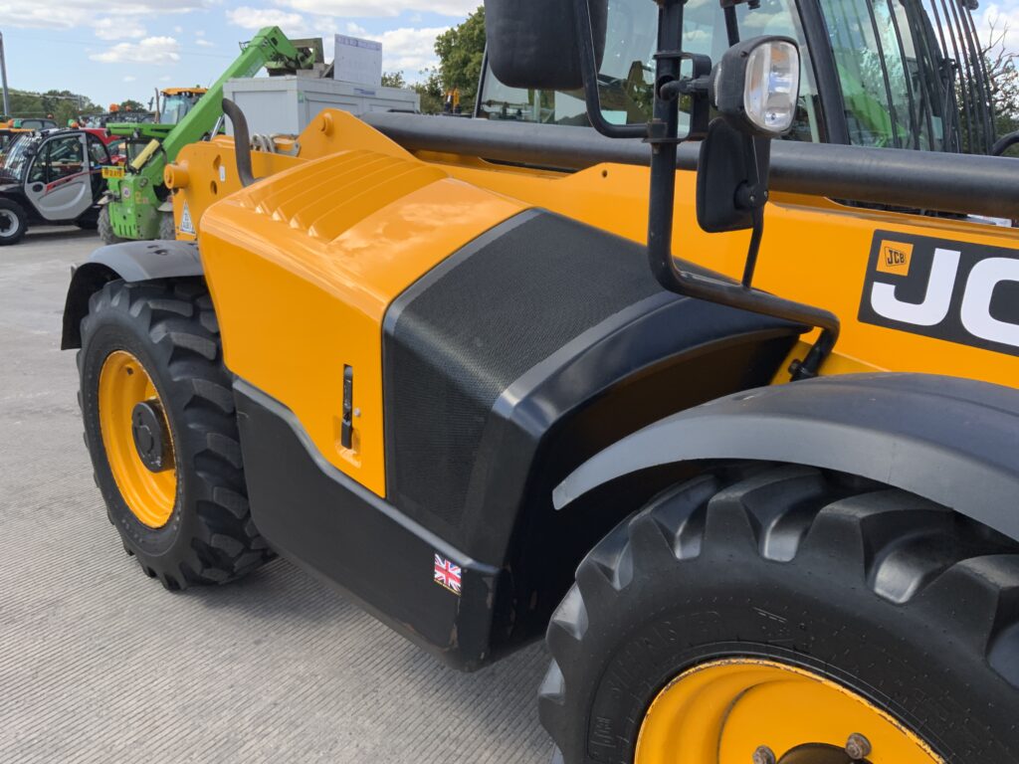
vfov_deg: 48.2
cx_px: 510
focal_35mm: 29
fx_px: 854
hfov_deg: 61.7
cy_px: 382
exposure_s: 1/482
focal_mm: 3
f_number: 1.8
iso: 16
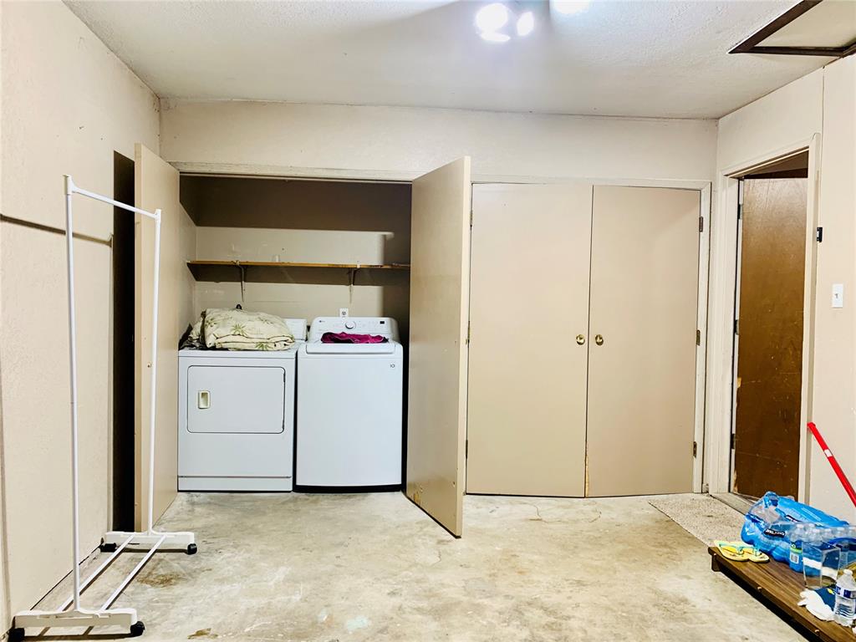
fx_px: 643
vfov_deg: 53.1
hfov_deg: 67.3
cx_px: 428
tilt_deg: -1.4
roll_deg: -1.7
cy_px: 321
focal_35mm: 26
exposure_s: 1/60
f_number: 1.8
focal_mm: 4.25
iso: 125
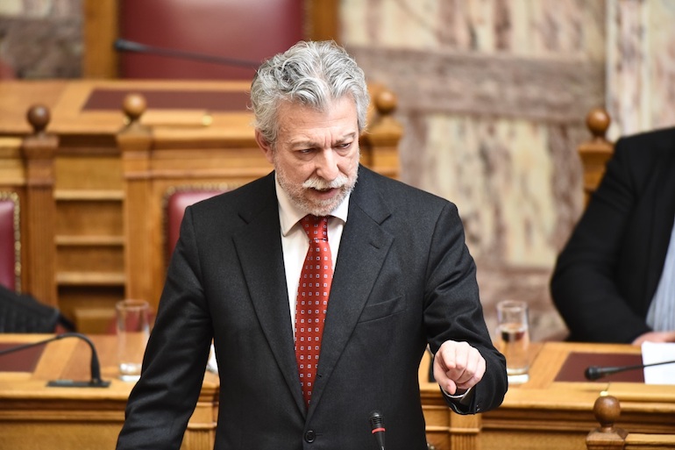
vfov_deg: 2.7
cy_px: 225
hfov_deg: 4.1
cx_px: 338
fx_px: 9372
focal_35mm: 500
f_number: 5
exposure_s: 1/250
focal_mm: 500
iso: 3200
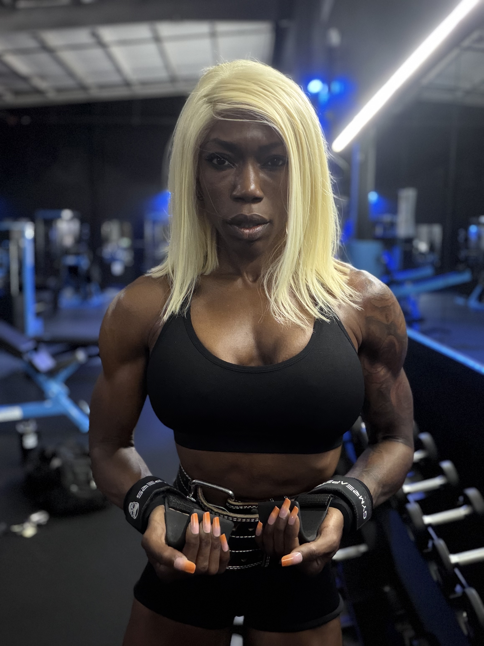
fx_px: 559
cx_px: 242
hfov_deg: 46.8
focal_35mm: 30
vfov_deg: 60.0
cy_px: 323
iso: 640
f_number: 1.9
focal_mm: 2.71
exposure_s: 1/25
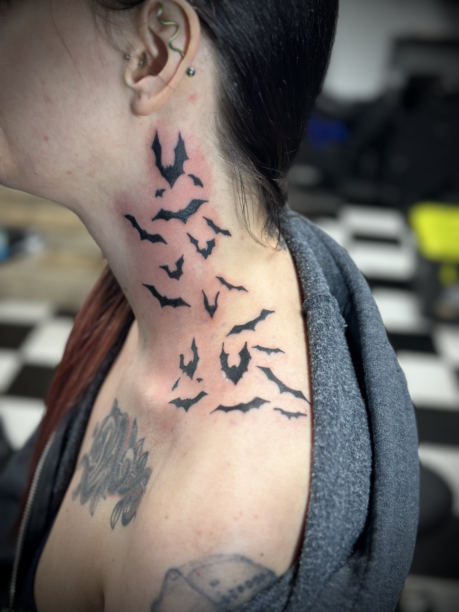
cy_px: 306
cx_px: 230
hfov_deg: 30.3
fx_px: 849
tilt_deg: -23.3
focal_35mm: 48
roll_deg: -4.5
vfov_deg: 39.7
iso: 125
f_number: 1.78
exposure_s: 1/60
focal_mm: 6.86
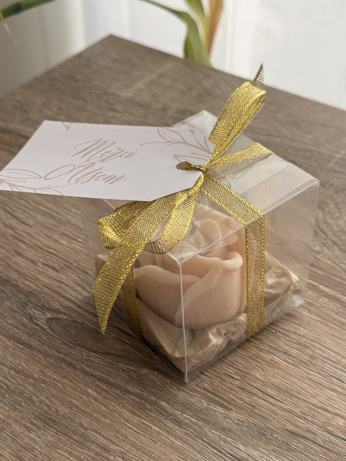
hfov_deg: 29.7
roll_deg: -1.5
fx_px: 653
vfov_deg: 38.9
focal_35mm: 49
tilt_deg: -42.3
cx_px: 171
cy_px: 234
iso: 64
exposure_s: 1/121
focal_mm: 6.76
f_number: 1.78
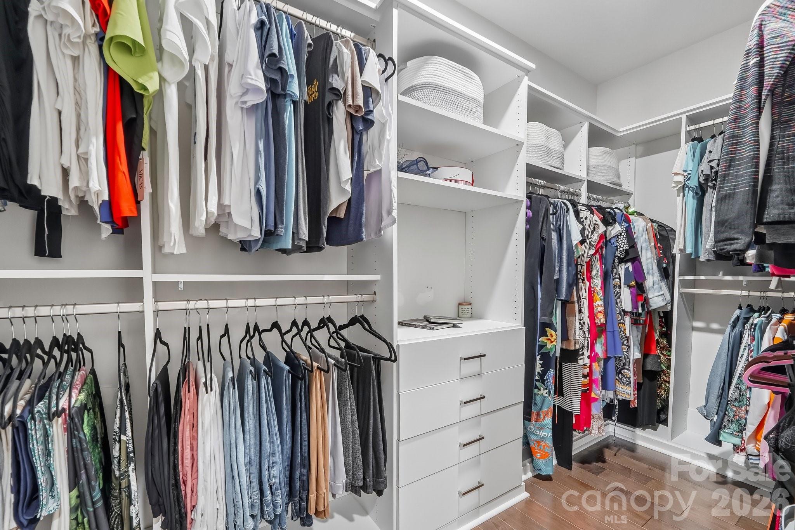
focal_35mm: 15
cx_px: 398
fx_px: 331
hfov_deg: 100.4
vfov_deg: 77.3
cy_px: 265
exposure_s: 1/1.43
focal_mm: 10
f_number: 8
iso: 400
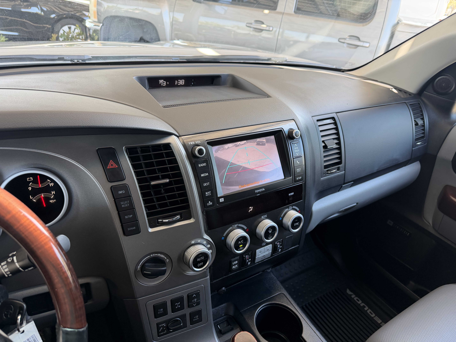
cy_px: 171
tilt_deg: -27.8
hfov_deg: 71.6
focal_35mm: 24
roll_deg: -6.6
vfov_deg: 56.8
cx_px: 228
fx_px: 316
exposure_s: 1/90
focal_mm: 6.76
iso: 160
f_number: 1.78
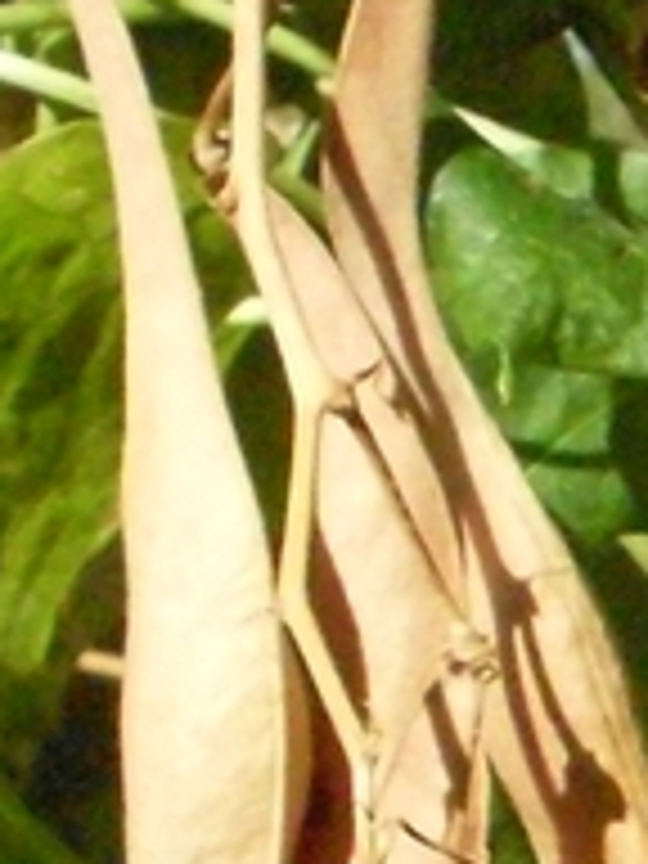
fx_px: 5067
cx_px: 1724
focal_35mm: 203
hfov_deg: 6.8
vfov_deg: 9.6
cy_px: 1094
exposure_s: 1/500
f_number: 8.4
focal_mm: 6.3
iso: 400
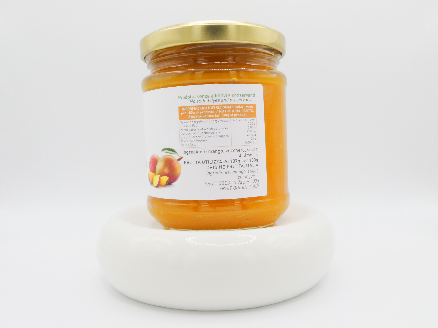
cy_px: 164
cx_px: 219
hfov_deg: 55.4
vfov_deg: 42.9
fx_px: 418
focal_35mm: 33
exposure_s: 1/80
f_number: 6.3
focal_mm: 5.8
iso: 100
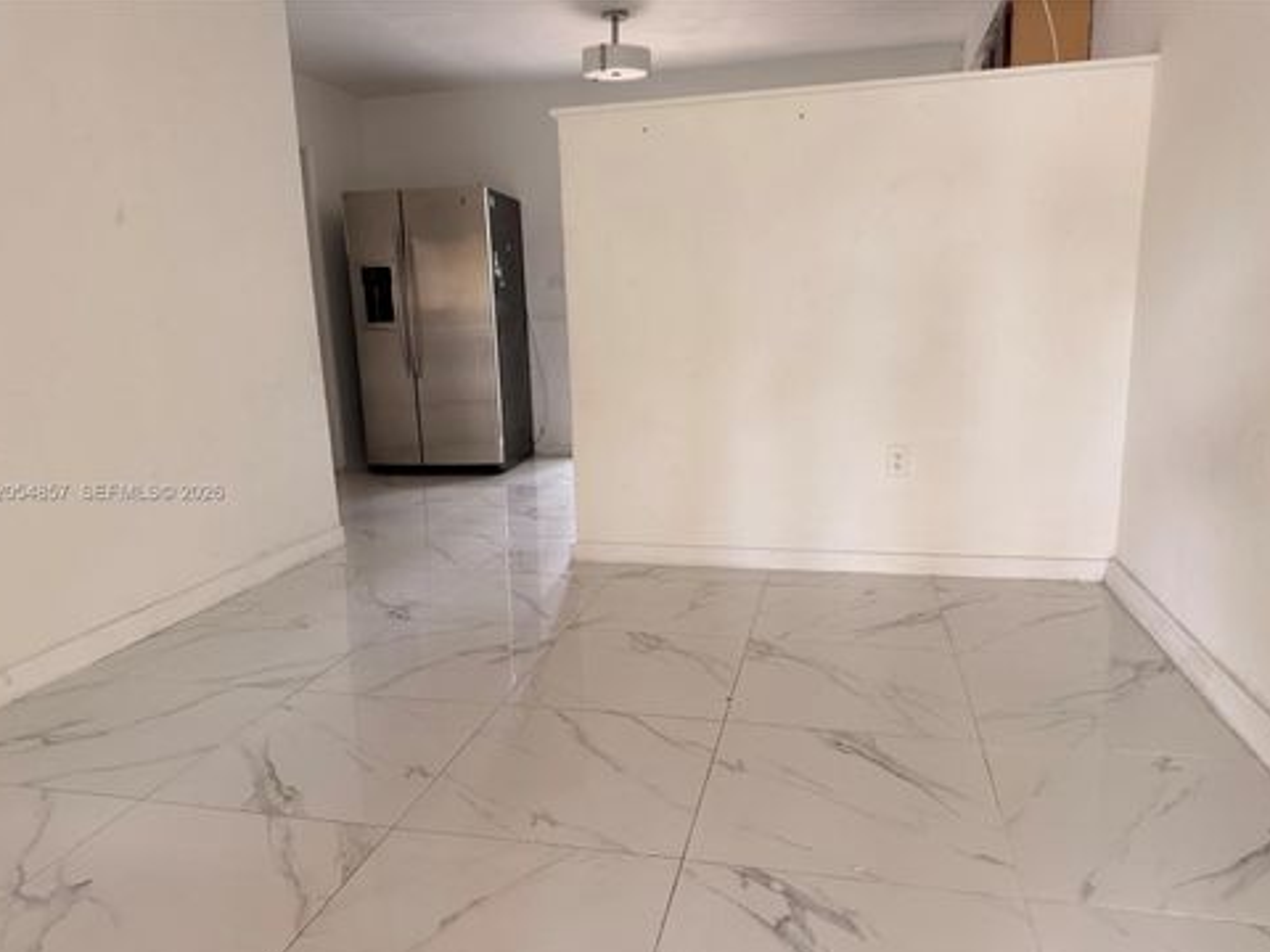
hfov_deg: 69.4
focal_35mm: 25
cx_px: 627
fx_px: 917
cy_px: 493
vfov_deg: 54.9
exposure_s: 1/93
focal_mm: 6.76
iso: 200
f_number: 1.78
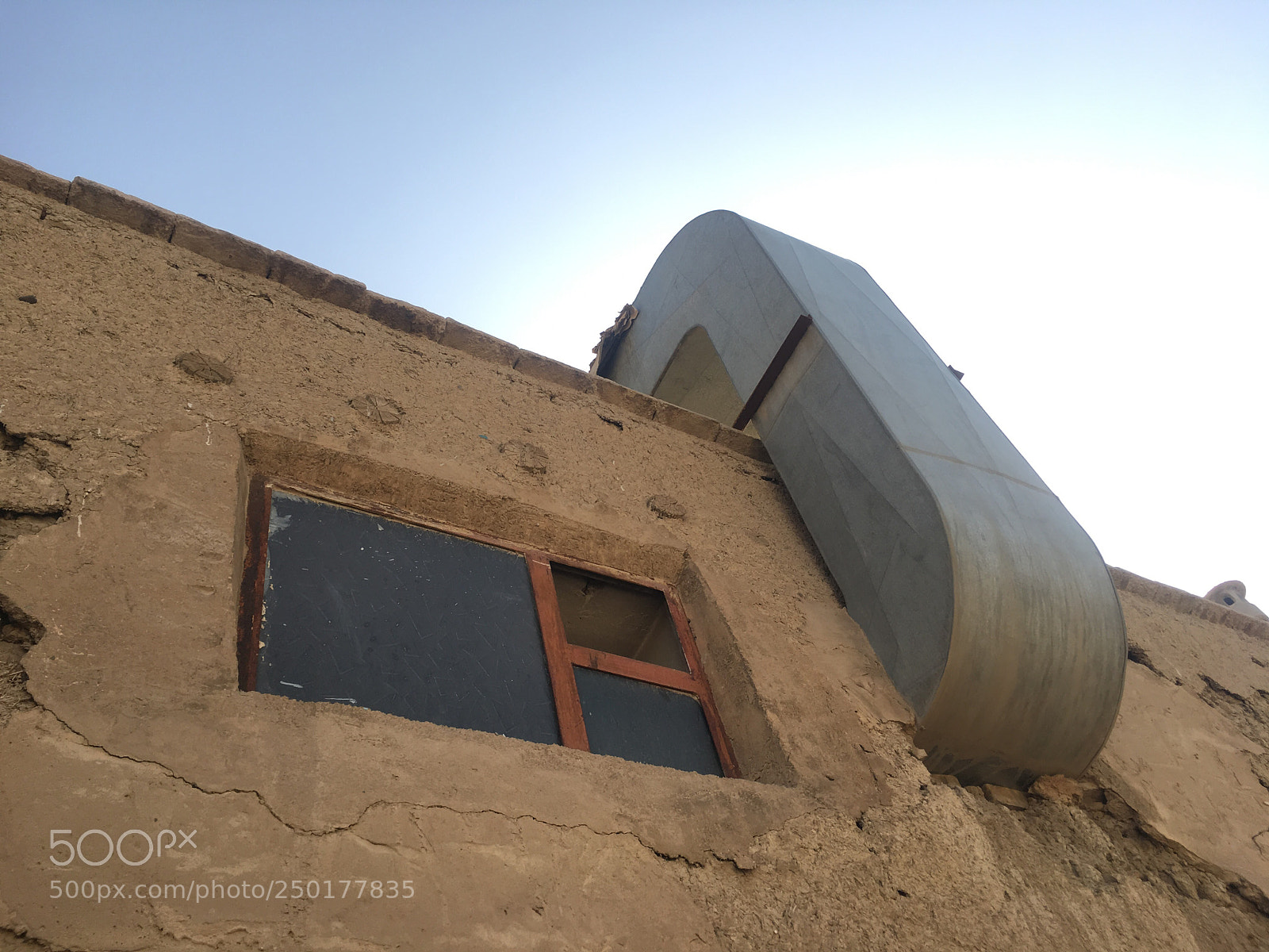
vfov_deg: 48.2
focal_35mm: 29
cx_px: 634
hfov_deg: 61.7
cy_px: 476
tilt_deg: +48.7
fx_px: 1063
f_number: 2.2
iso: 25
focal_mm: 4.15
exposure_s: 1/810
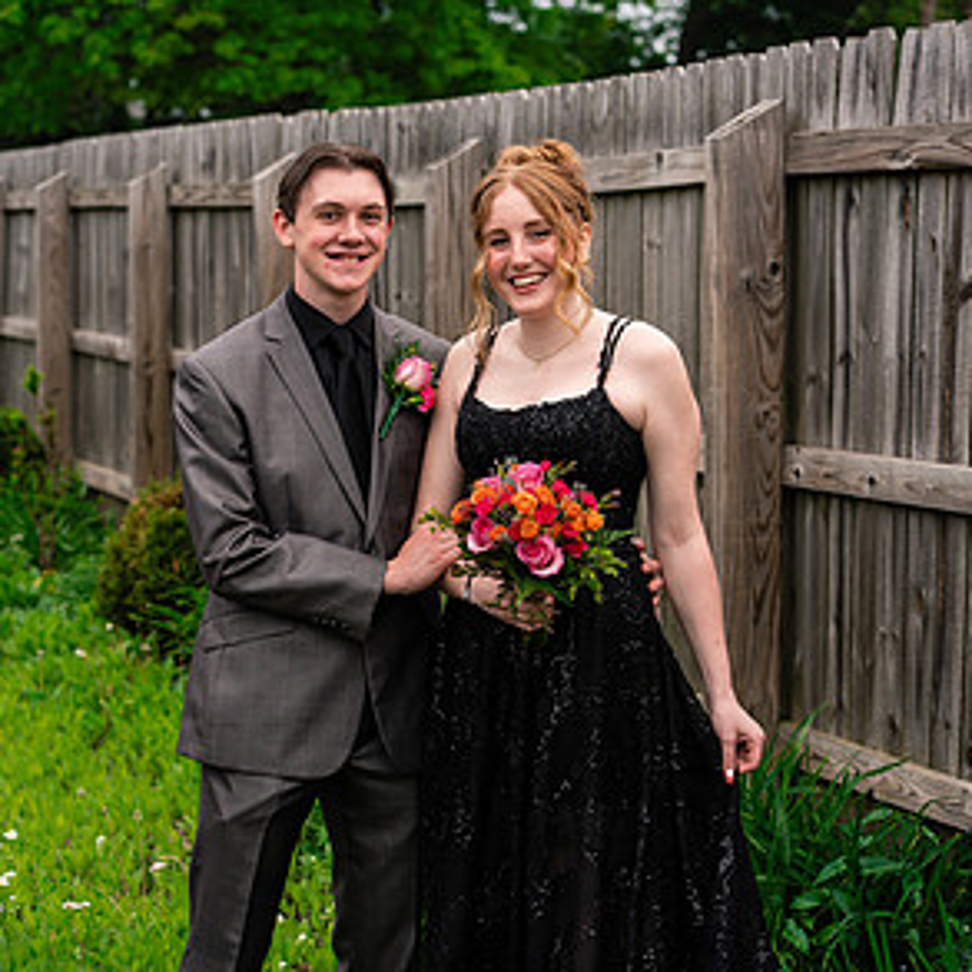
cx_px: 494
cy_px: 630
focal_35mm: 111
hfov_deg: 15.7
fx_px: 3526
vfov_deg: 15.7
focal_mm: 85
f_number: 5
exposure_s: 1/800
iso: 400
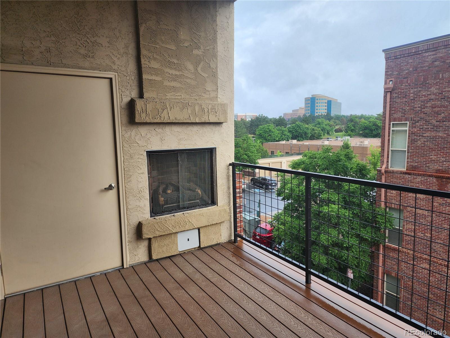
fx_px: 299
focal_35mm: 23
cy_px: 169
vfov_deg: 58.9
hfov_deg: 73.9
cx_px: 225
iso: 12
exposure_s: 1/201
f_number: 1.8
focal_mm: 6.4
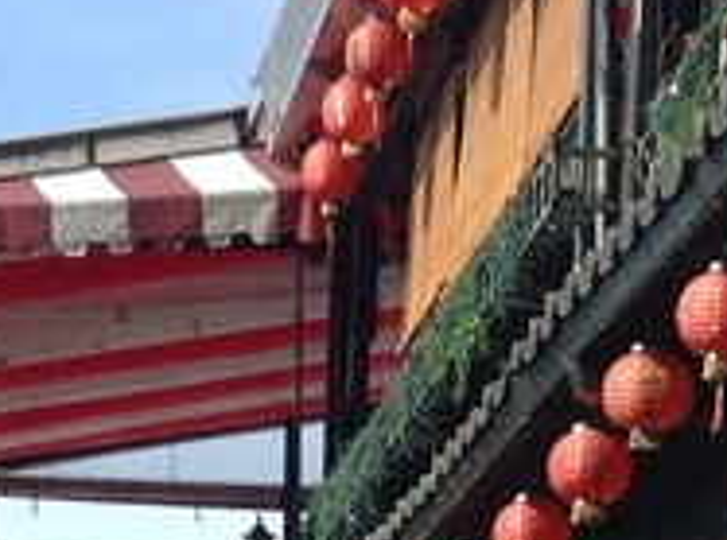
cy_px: 1245
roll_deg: -1.1
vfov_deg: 7.7
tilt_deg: -2.4
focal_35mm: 181
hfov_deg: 10.9
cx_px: 163
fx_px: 3789
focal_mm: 3.3
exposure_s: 1/666
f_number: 2.4
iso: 25
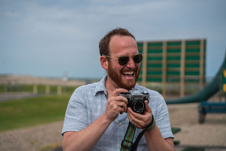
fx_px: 471
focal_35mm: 75
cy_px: 76
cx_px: 113
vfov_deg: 18.2
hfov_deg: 27.0
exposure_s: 1/3200
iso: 250
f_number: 3.5
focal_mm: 75
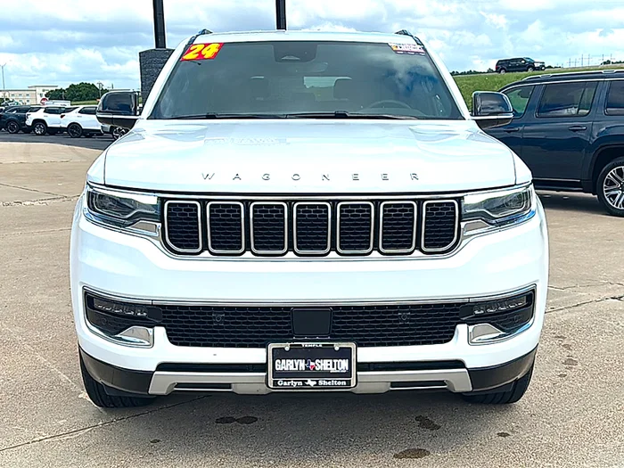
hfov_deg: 49.0
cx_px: 312
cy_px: 234
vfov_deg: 37.7
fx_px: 685
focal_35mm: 38
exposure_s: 1/6289
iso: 80
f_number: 1.78
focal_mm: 6.86
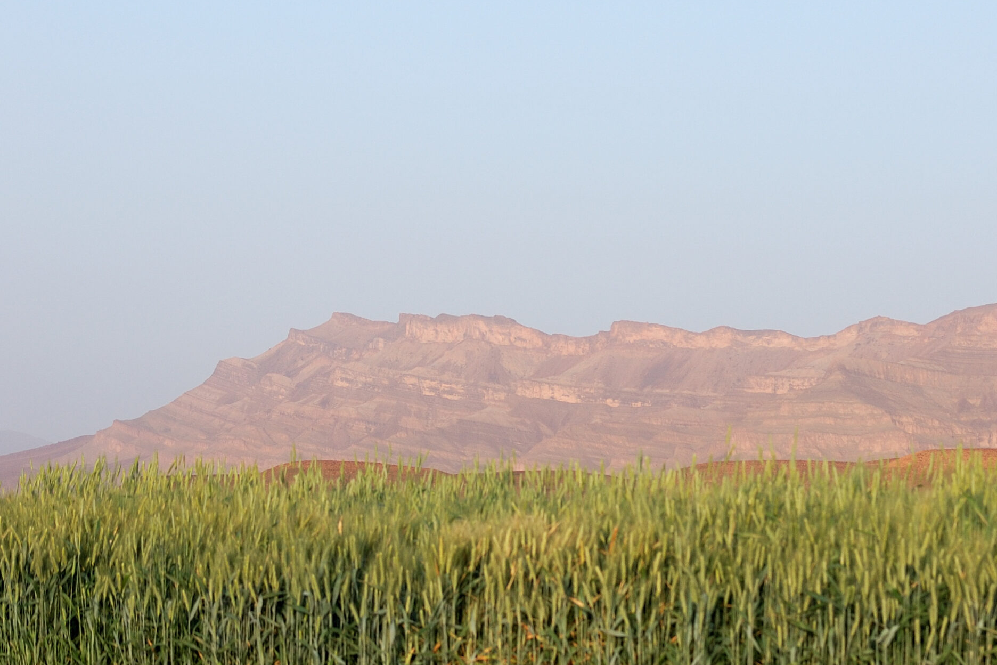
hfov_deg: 12.5
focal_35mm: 164
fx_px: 4542
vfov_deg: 8.4
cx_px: 665
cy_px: 221
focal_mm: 80
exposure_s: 1/250
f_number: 8
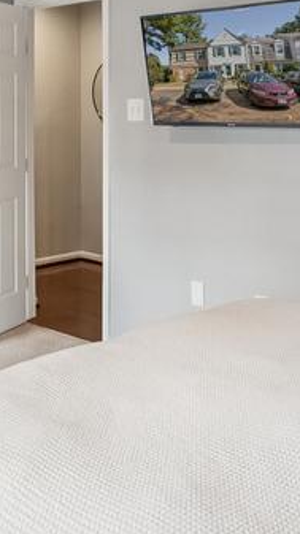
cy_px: 117
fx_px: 723
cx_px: 148
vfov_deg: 39.2
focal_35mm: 51
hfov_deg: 23.4
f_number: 7.1
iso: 3200
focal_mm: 16
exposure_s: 1/125
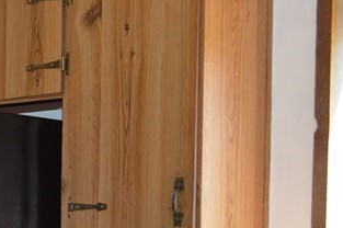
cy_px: 317
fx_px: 1190
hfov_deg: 14.9
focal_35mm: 125
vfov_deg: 10.6
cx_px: -207
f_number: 4
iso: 400
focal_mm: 24
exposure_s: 1/100
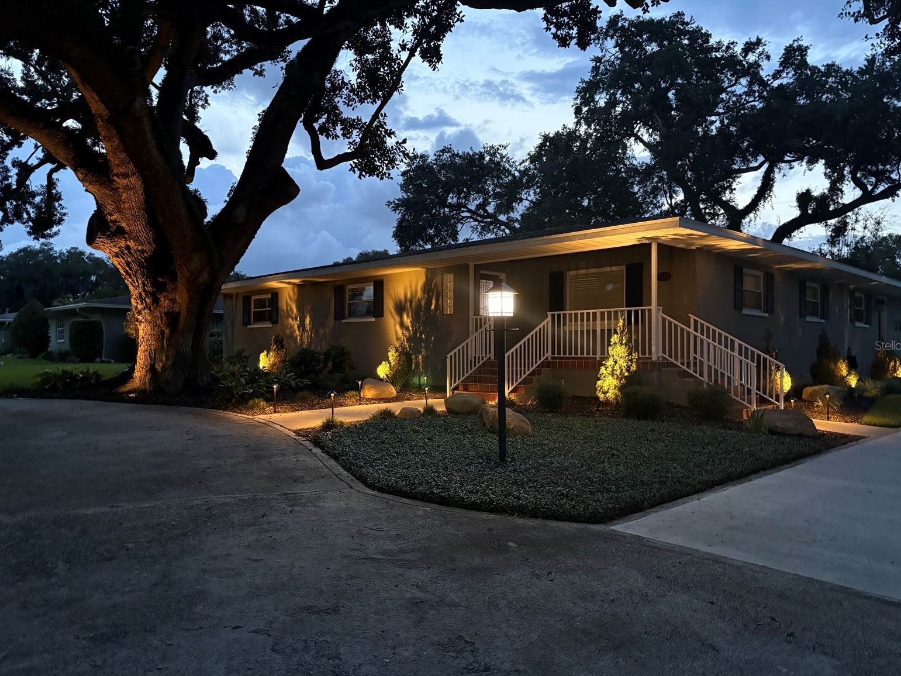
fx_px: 703
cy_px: 345
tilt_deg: +1.7
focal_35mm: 27
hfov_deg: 65.3
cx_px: 462
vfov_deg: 51.4
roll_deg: -0.1
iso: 800
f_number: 1.6
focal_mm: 5.96
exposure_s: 1/30
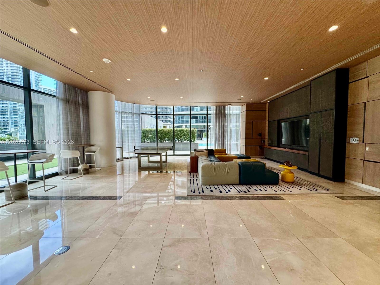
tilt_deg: -2.7
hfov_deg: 102.1
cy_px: 142
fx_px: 154
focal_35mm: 14
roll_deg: +0.4
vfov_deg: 85.7
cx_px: 190
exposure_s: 1/120
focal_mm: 2.22
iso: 250
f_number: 2.2
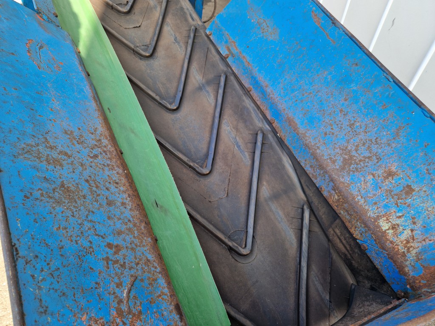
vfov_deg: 58.9
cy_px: 163
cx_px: 218
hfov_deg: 73.9
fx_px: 289
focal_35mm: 23
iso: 50
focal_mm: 5.4
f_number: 1.8
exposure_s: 1/180
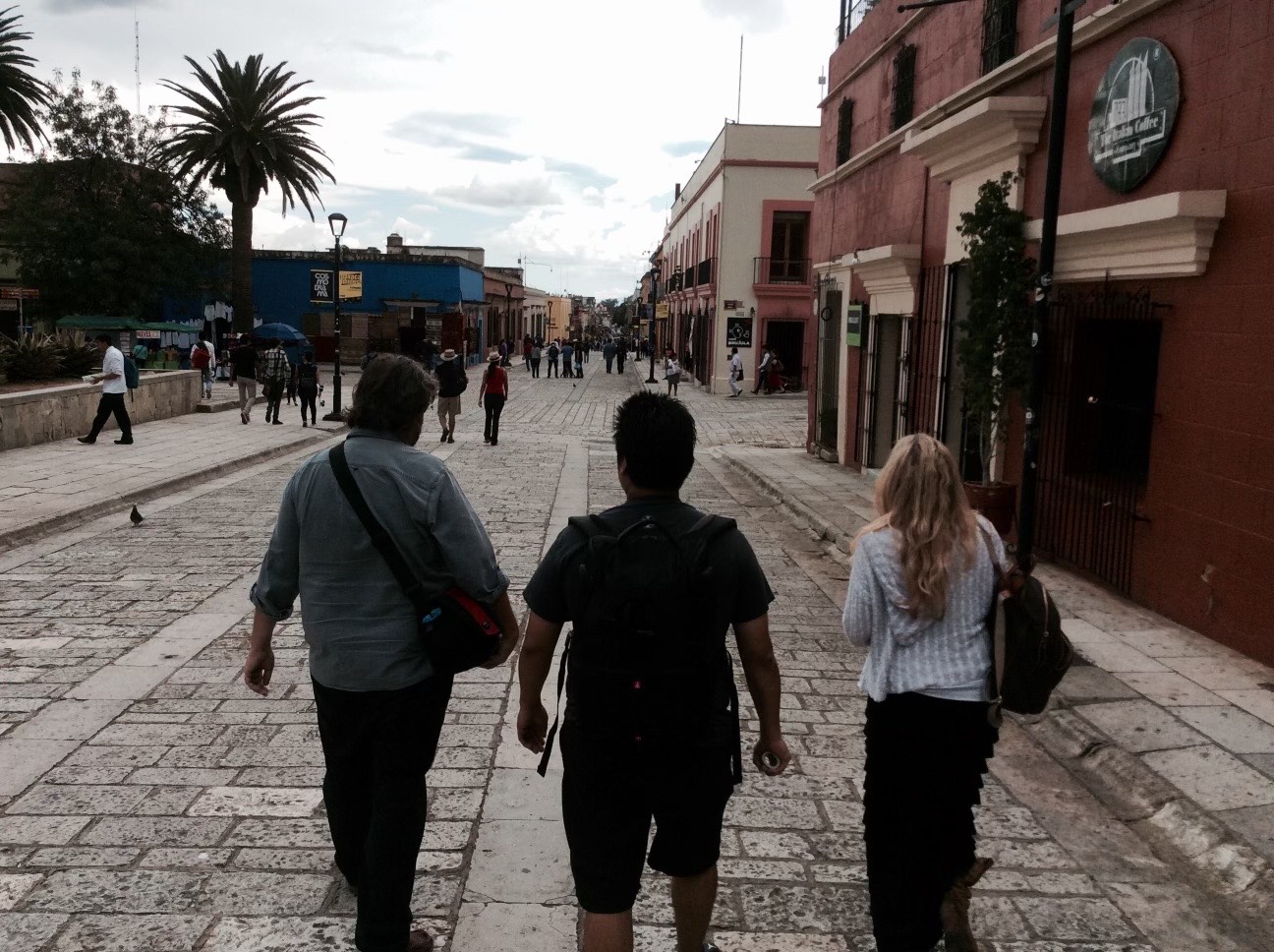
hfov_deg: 56.9
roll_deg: +0.2
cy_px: 476
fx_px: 1176
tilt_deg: -10.4
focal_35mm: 32
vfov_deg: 44.1
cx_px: 637
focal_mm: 3.3
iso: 32
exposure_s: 1/907
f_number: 2.4
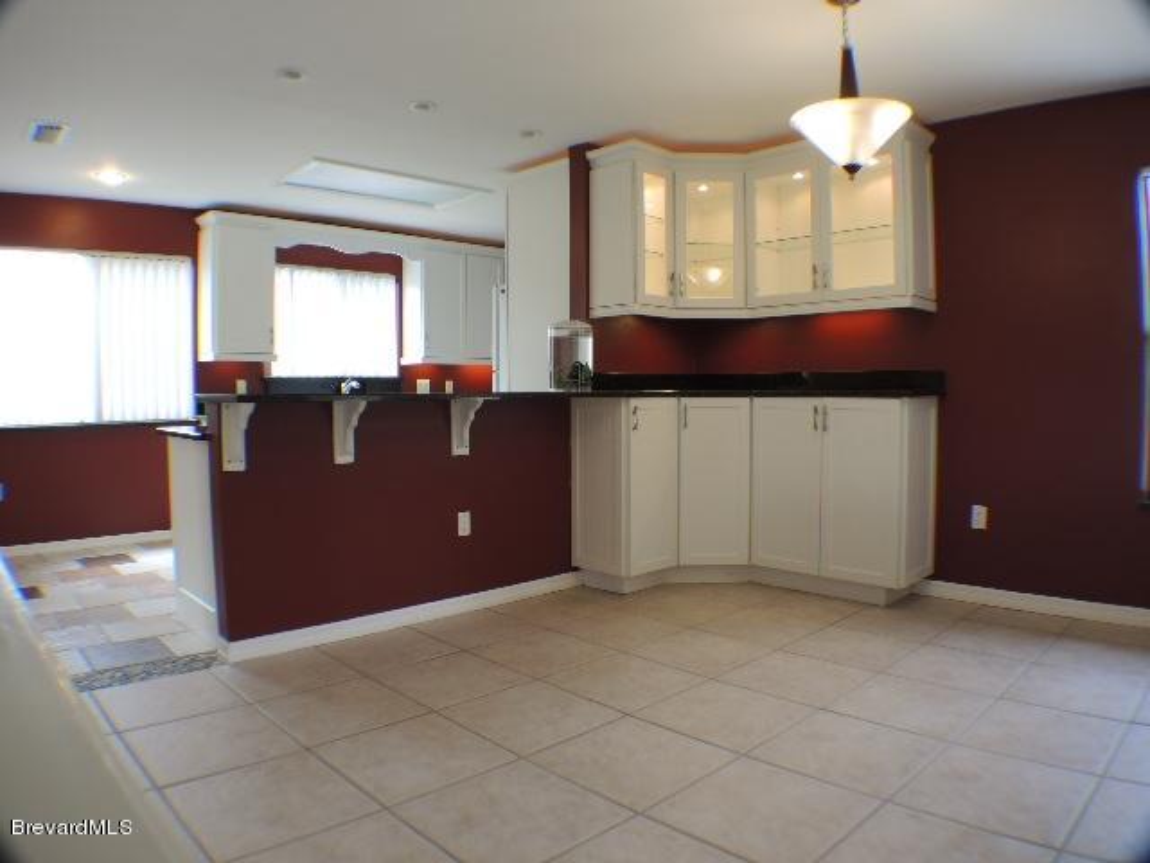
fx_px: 930
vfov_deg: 49.7
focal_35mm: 28
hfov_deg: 63.4
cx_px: 575
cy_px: 432
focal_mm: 6
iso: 80
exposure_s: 1/30
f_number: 2
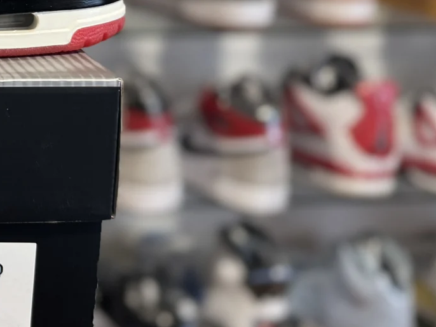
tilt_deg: -12.3
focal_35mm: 70
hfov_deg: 23.7
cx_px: -166
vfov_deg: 20.3
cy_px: 1
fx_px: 881
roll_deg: +1.7
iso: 200
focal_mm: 6.76
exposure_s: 1/60
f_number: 1.78
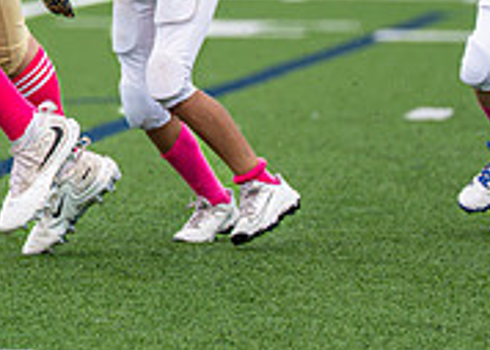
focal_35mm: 723
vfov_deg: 2.0
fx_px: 10058
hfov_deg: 2.8
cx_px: -117
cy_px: -96
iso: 400
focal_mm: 200
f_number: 2.8
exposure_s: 1/1000
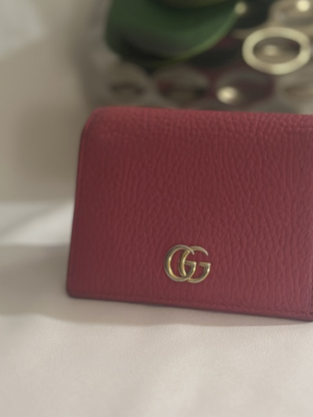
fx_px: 820
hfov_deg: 21.6
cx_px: 172
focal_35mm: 68
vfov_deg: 28.5
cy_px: 171
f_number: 1.78
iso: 500
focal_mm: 6.86
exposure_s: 1/33
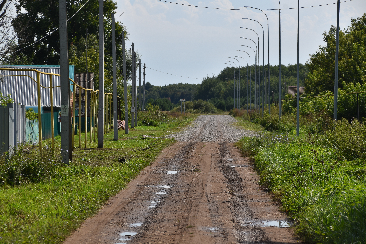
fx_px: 1708
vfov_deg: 8.2
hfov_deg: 12.2
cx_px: 183
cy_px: 122
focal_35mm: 168
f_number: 9
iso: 100
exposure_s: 1/320
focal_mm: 112
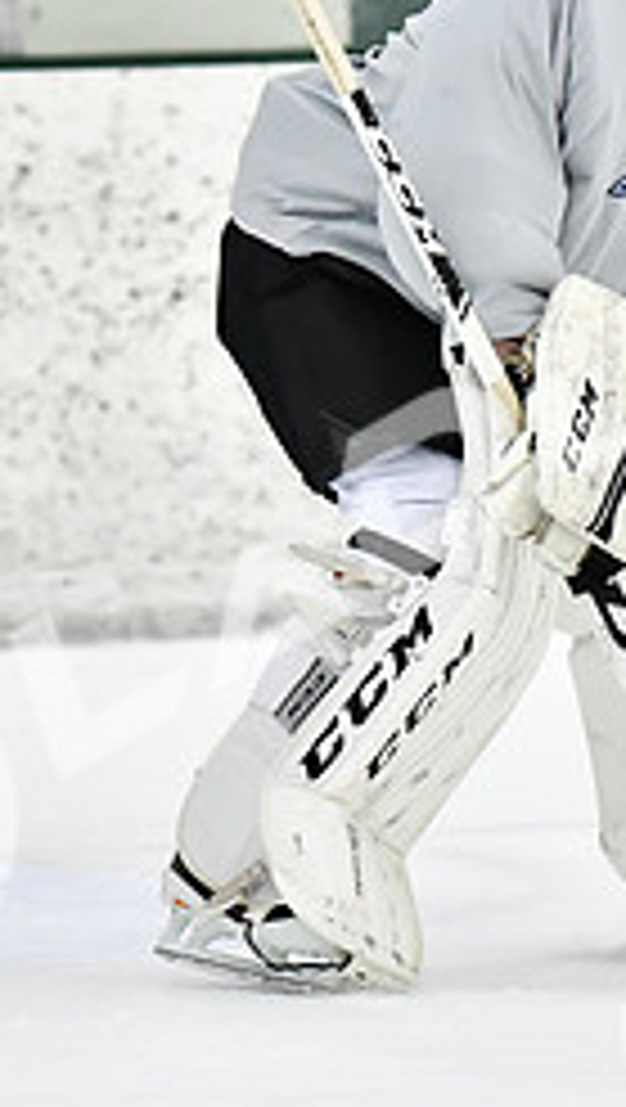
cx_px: 612
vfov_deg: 4.5
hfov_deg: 2.5
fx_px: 14146
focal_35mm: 481
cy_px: 362
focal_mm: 130
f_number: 2.8
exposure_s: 1/1250
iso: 5000
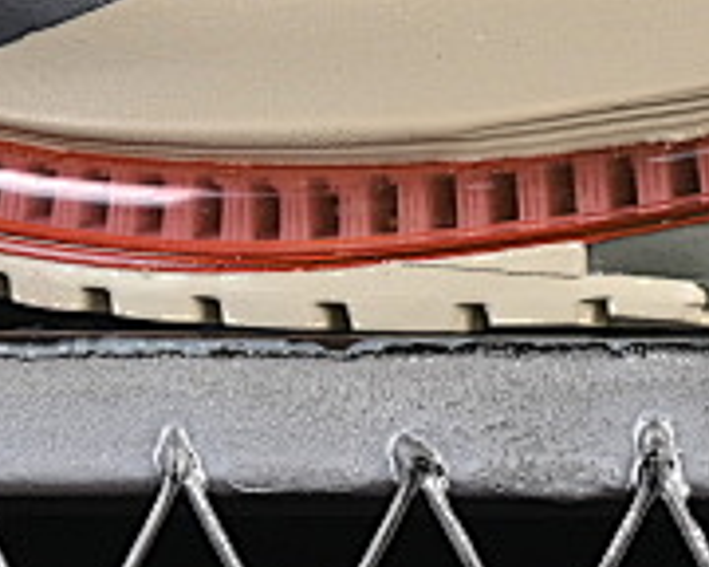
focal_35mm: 423
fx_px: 8876
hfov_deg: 4.6
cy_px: -539
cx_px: 930
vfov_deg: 3.6
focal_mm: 50
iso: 160
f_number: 8
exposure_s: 1/80
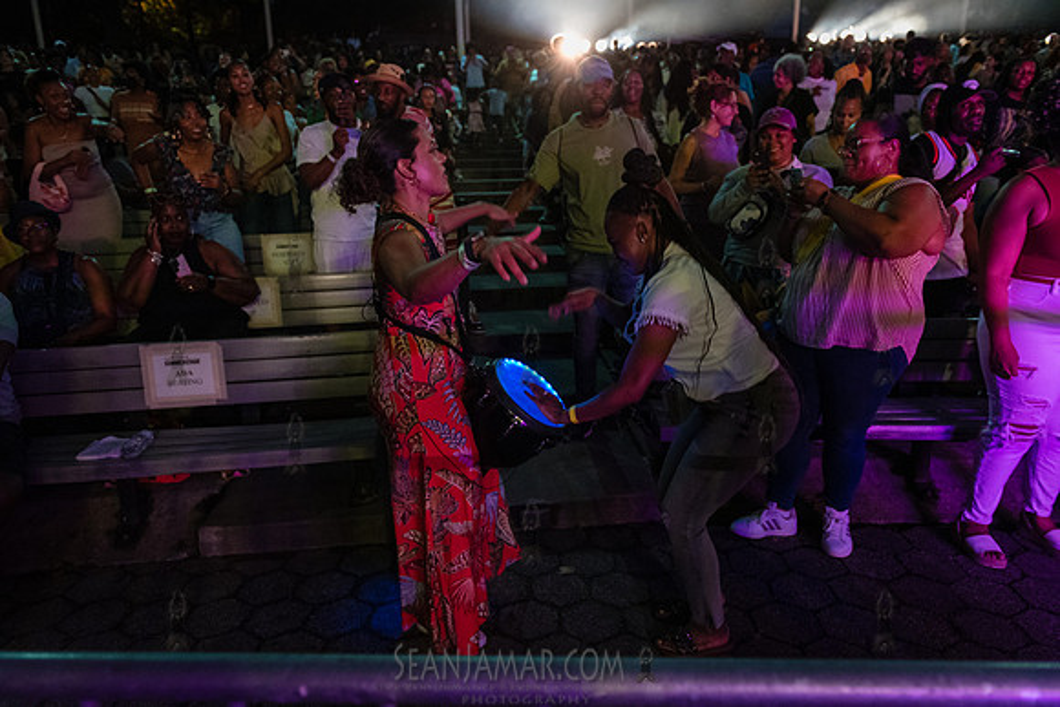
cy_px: 354
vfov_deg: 53.2
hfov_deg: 73.7
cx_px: 530
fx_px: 707
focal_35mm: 24
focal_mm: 24
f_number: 3.2
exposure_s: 1/100
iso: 5000
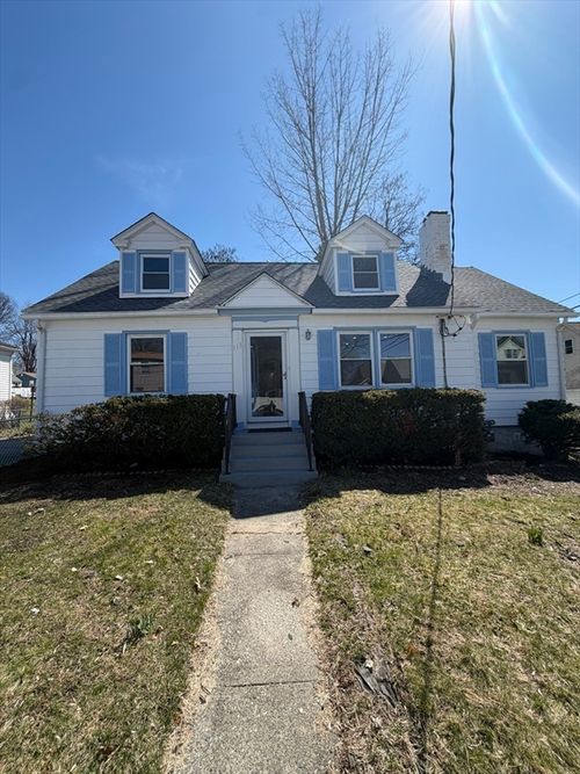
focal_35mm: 14
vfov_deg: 102.1
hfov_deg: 85.7
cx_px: 290
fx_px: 313
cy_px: 387
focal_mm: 2.22
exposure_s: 1/770
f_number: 2.2
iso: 25
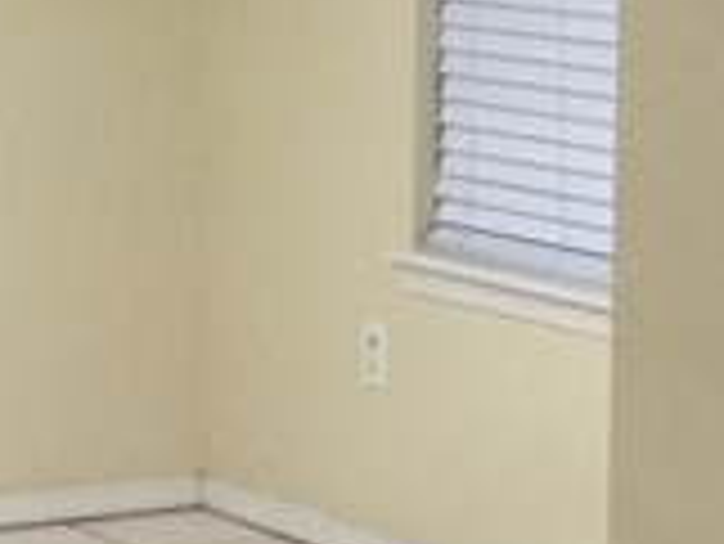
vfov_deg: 8.1
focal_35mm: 184
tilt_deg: -5.2
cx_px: 247
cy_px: 108
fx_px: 3851
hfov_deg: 10.7
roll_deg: -1.3
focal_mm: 4.15
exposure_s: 1/10
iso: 125
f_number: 2.2
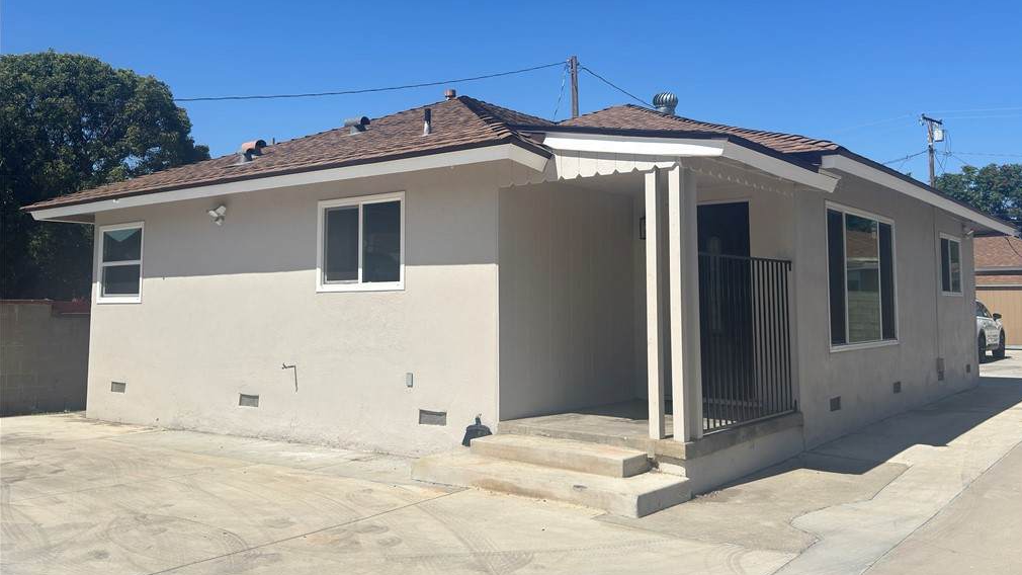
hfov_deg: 61.0
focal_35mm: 32
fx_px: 867
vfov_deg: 36.5
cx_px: 517
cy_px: 223
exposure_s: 1/7937
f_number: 1.78
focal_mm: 6.76
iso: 100
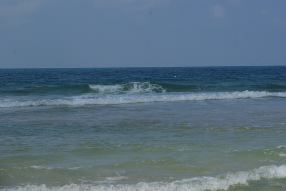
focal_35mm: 120
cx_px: 143
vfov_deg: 11.4
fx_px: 953
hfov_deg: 17.1
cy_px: 96
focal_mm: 80
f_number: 10
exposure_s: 1/640
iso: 200
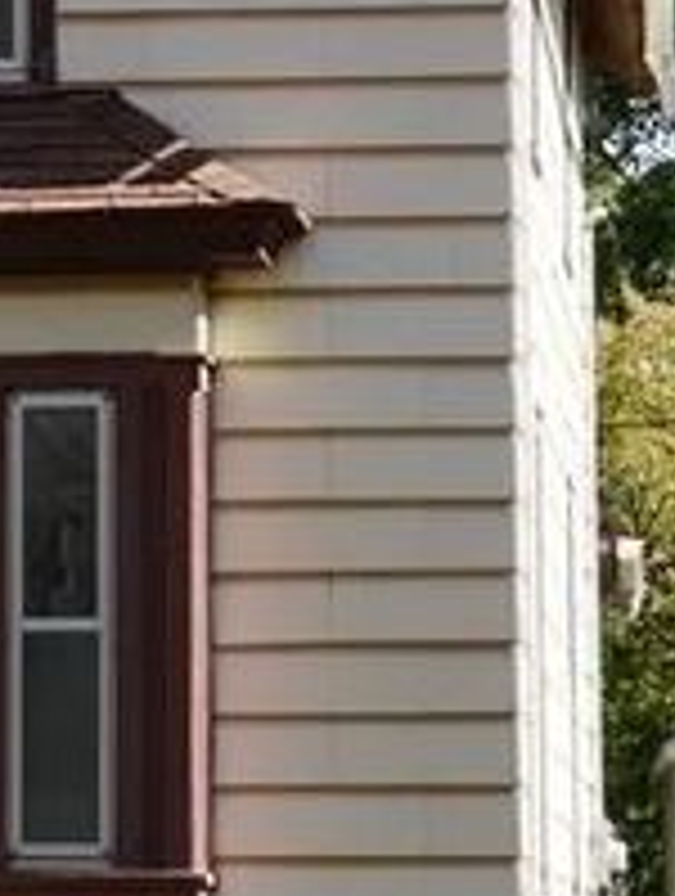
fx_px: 5947
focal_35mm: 229
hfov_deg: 6.4
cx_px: -328
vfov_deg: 8.6
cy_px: 191
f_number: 9
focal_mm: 31
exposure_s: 1/100
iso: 100
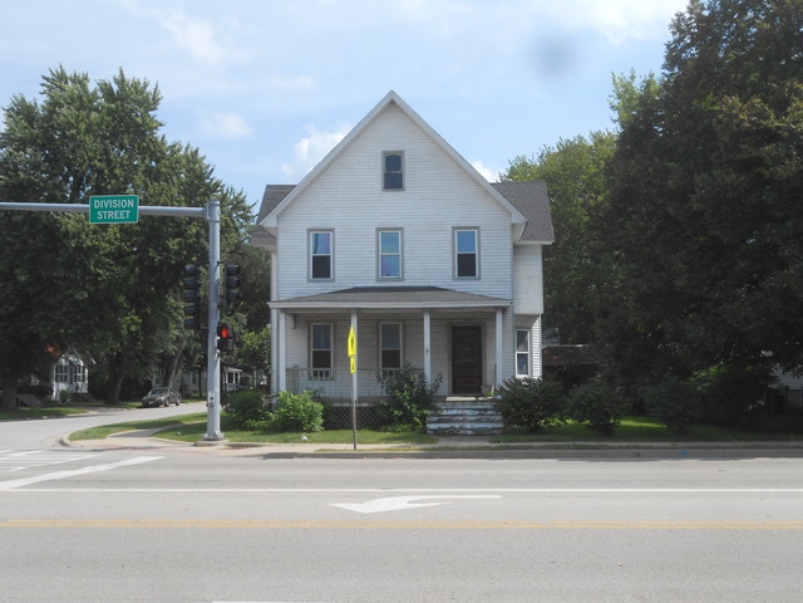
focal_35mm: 44
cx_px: 402
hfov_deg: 42.9
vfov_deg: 32.9
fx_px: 1021
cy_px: 302
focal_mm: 7.8
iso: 80
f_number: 4.5
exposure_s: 1/500
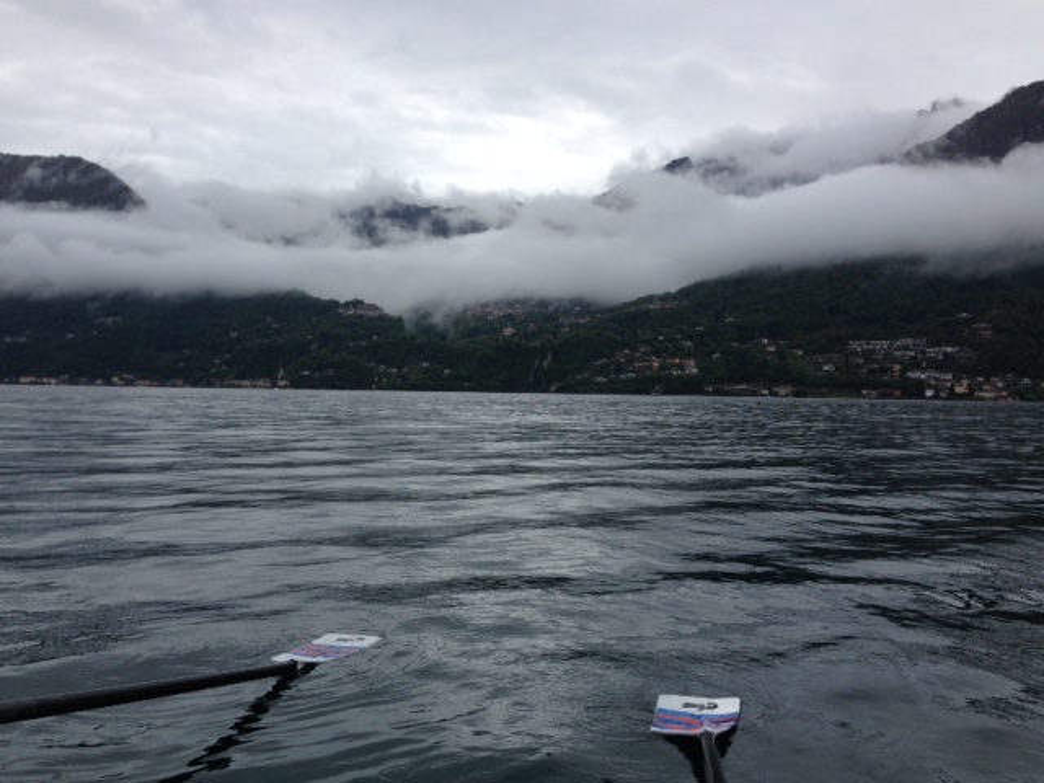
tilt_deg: -3.0
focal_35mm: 33
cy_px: 392
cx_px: 522
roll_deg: -0.7
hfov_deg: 55.4
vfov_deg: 42.9
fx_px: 995
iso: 50
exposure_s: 1/847
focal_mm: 4.12
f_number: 2.4
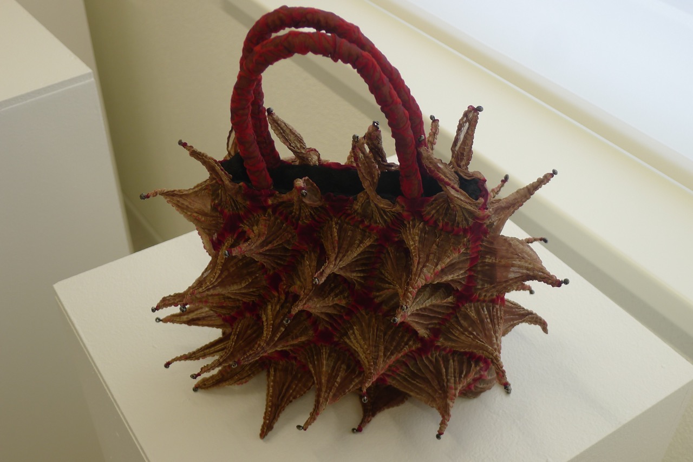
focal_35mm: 43
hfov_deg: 45.4
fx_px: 828
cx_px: 346
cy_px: 231
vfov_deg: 31.2
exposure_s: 1/100
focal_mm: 9.2
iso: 80
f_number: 2.5
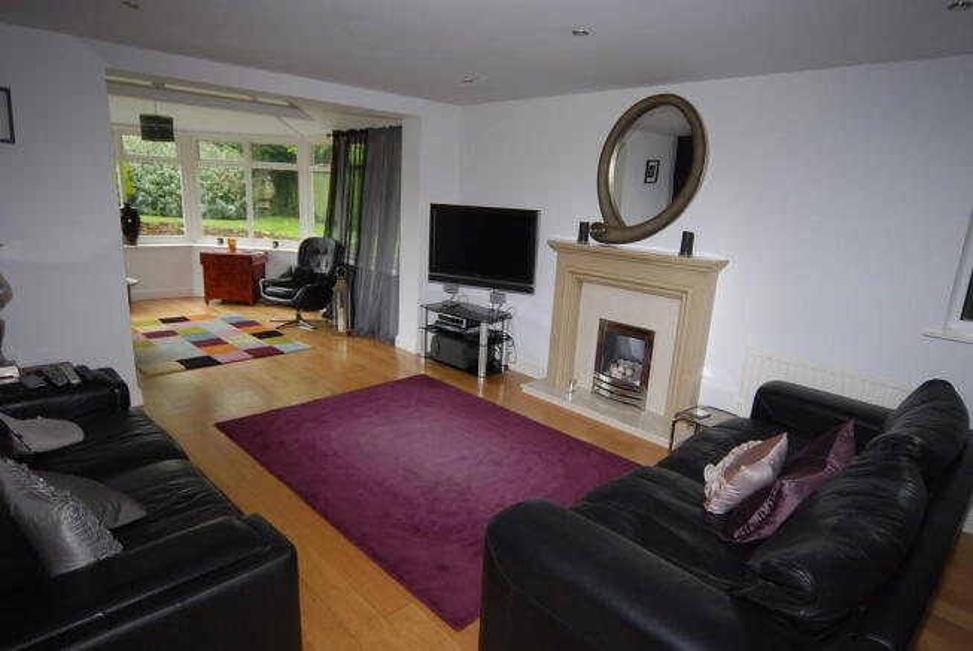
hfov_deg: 81.1
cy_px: 326
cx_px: 486
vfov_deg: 59.6
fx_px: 568
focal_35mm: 21
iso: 320
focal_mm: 14
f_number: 4.8
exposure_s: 1/60
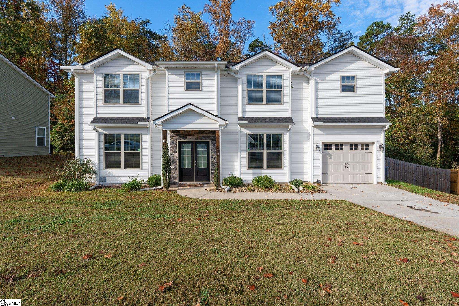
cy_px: 153
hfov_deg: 96.7
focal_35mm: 16
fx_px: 204
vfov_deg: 73.7
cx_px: 230
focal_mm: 16
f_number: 9
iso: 250
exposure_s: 1/320
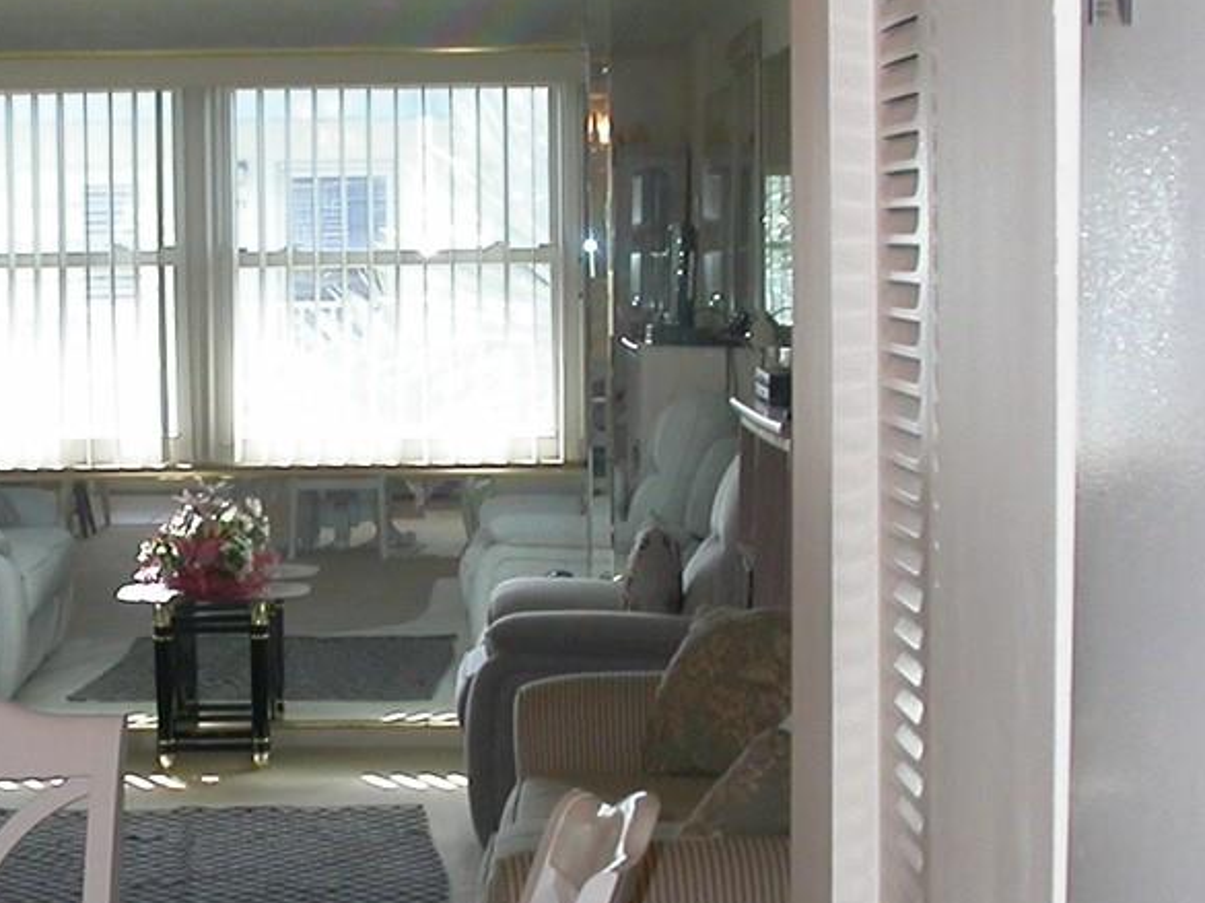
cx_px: 218
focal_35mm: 104
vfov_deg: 14.2
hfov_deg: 18.7
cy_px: 588
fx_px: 3618
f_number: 3.7
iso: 100
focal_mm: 7.85
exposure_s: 1/79.7
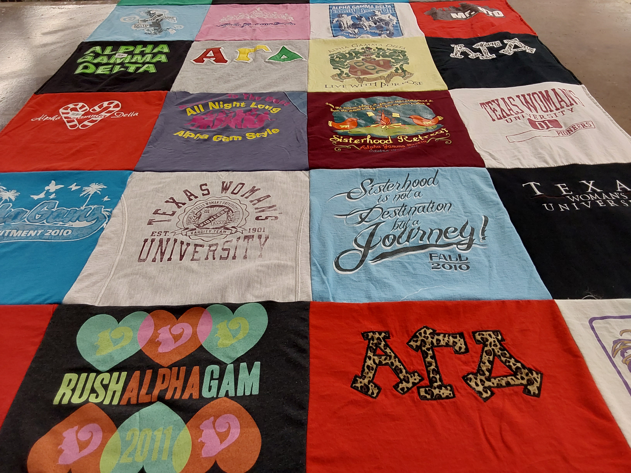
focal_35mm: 28
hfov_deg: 63.4
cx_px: 316
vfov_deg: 49.7
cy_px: 236
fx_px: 510
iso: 64
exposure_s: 1/50
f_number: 1.9
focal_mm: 2.91
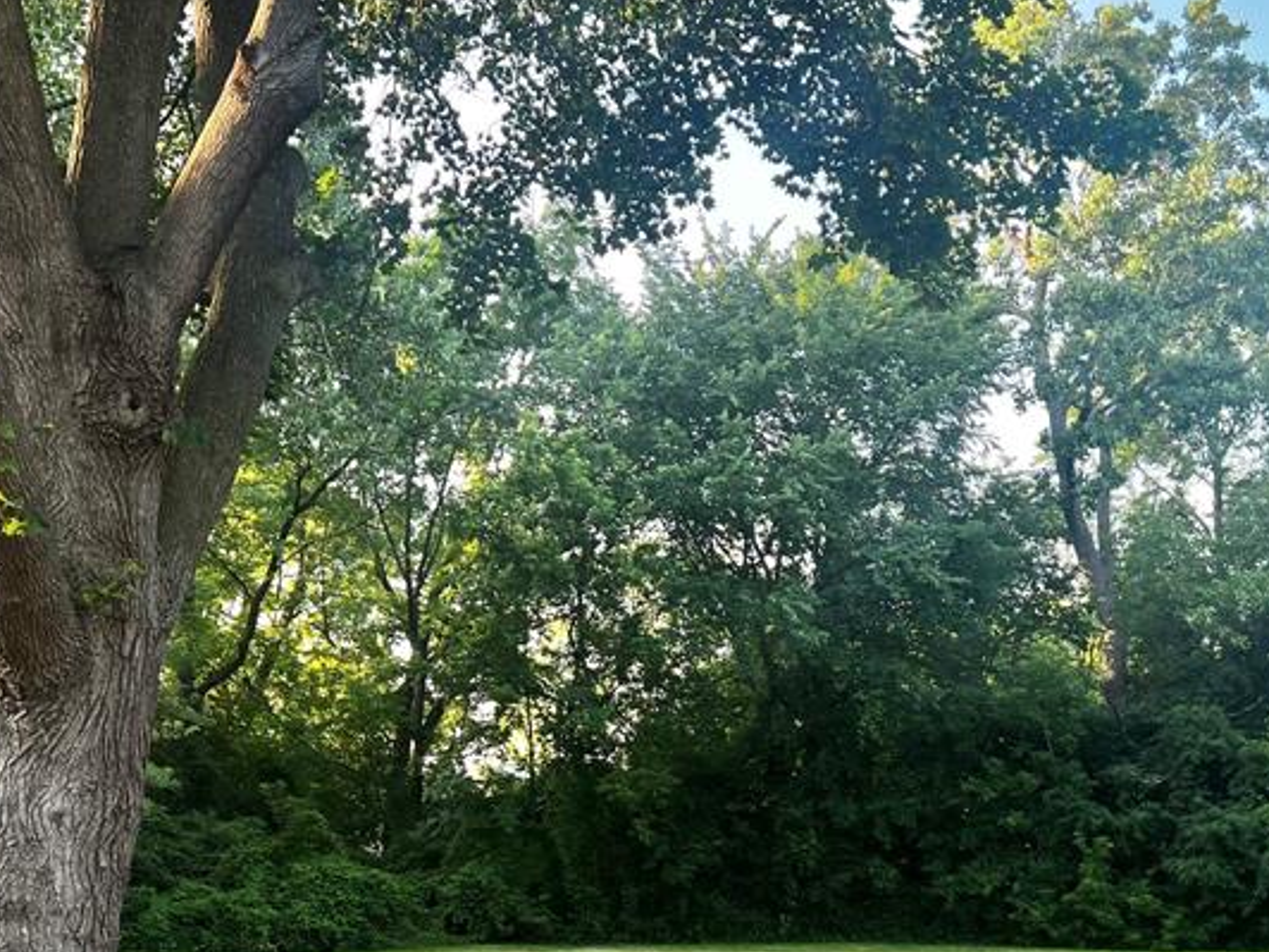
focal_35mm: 50
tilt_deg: +2.0
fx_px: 1833
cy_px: 790
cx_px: 615
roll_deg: +1.0
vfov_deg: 28.4
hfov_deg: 38.2
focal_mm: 5.7
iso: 50
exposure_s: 1/161
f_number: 1.5
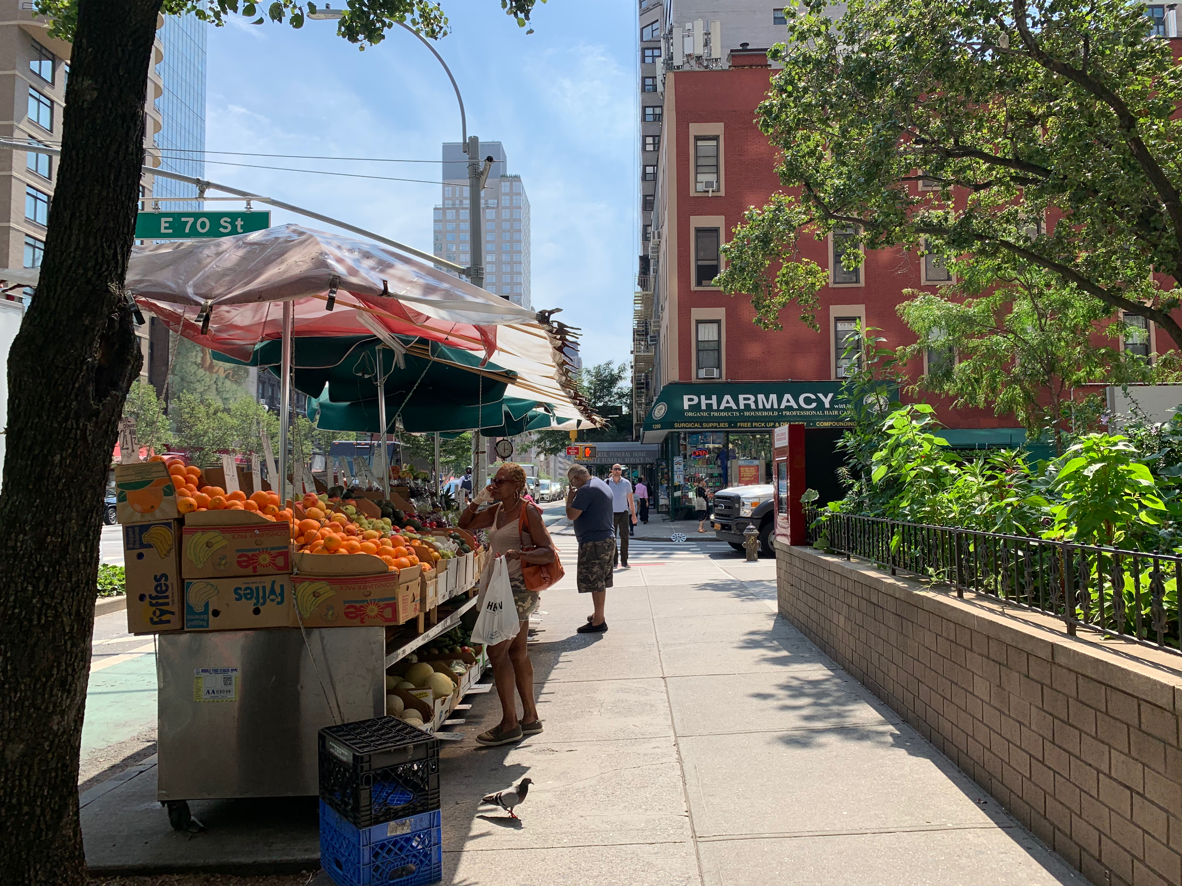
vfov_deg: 53.1
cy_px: 443
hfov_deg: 67.3
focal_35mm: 26
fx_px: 888
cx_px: 591
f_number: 1.8
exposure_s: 1/1610
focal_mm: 4.25
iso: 25
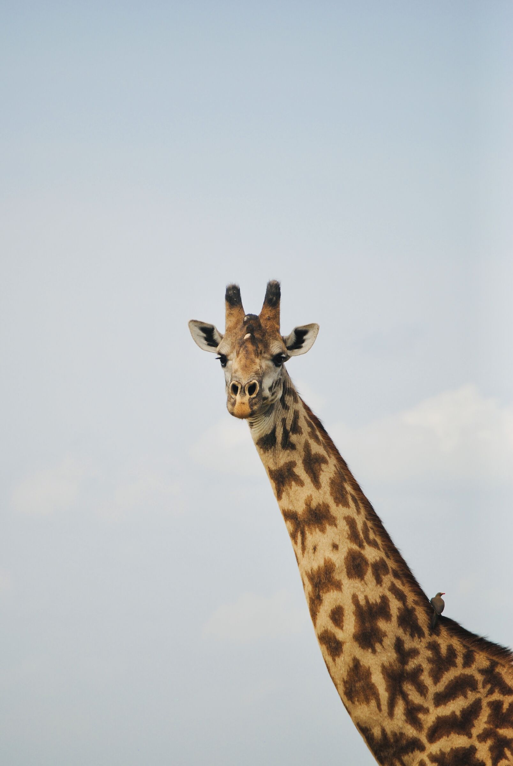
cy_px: 383
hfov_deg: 4.6
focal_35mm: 300
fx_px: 6393
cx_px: 256
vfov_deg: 6.9
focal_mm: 200
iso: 200
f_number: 5.6
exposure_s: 1/1250
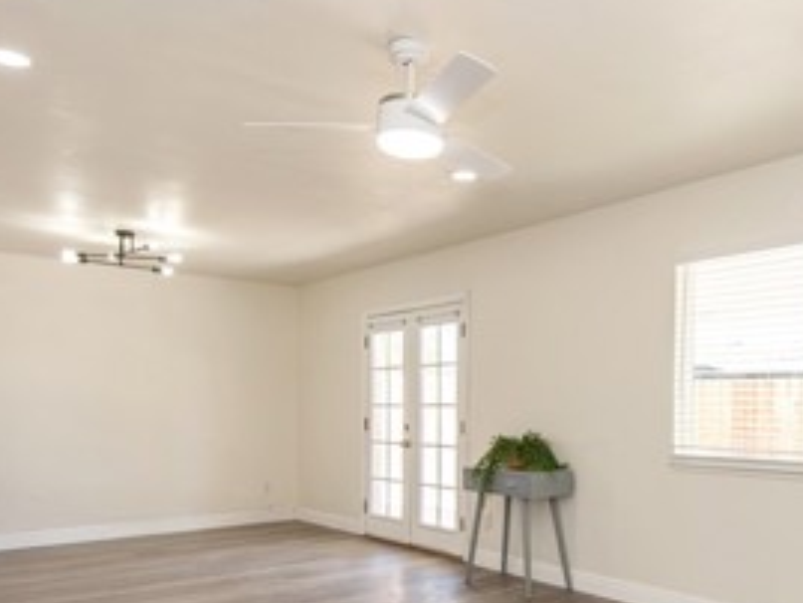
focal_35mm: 32
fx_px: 743
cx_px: 555
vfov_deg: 43.6
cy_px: 402
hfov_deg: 55.2
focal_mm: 14
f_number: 5.6
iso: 280
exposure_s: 1/125
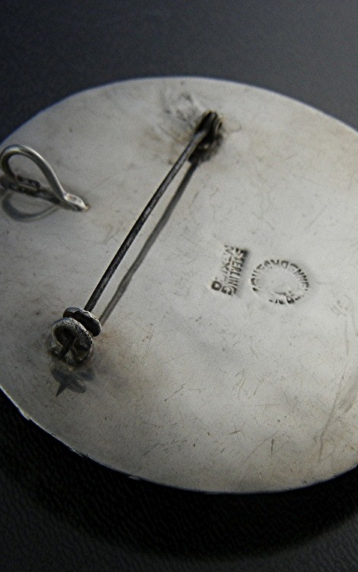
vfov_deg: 27.8
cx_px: 196
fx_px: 1155
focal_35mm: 74
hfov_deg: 17.6
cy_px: 287
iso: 187
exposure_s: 1/60
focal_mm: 9.3
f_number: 3.9
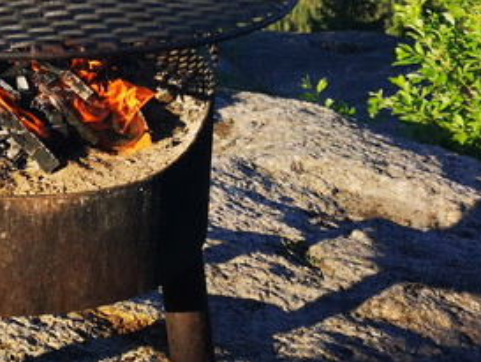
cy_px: -141
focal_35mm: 95
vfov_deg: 14.7
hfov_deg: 20.1
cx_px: 11
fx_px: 1321
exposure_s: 1/1046
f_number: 1.8
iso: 50
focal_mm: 3.95
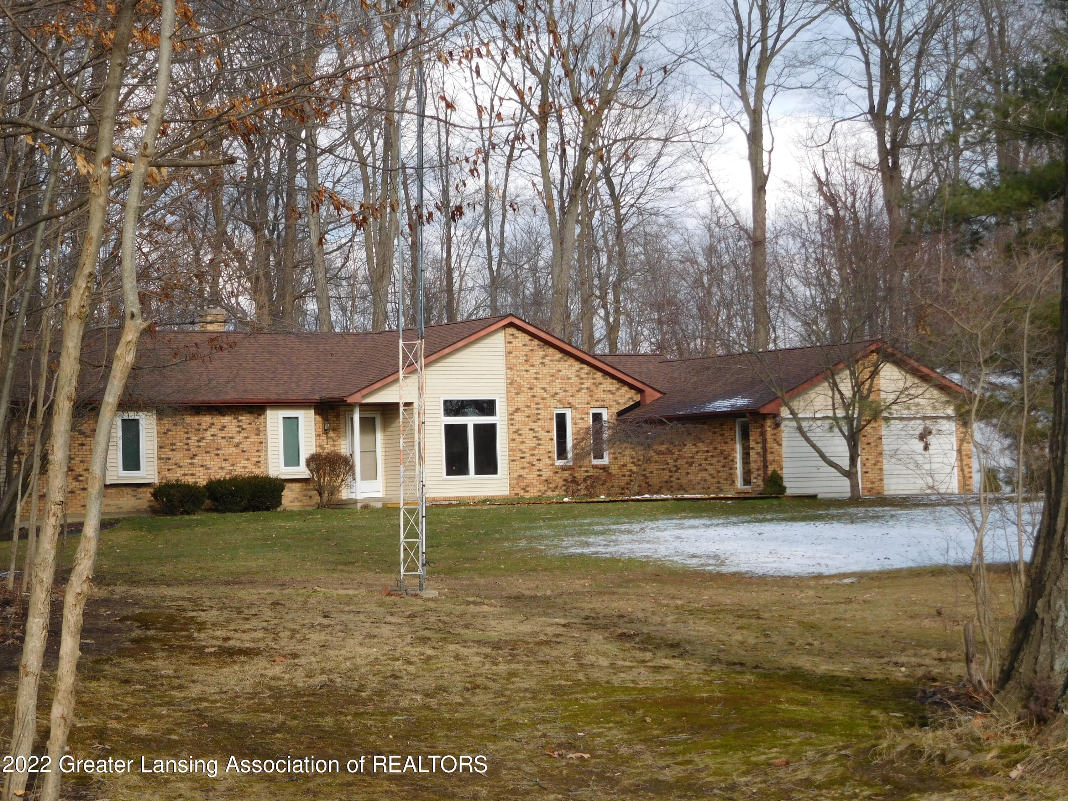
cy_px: 400
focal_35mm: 80
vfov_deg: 18.4
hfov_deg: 24.4
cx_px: 534
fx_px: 2468
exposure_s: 1/320
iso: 125
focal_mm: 14.3
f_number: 4.6
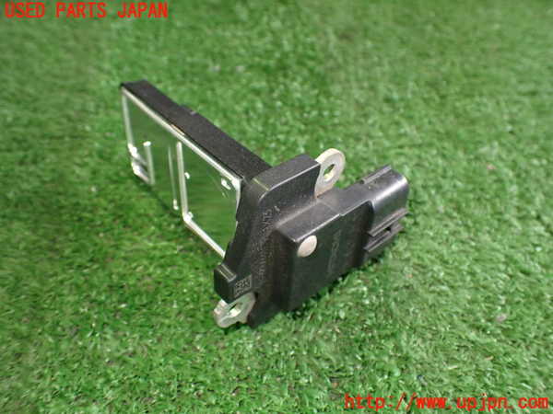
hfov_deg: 60.0
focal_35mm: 30
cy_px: 207
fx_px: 479
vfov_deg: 46.8
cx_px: 276
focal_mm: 5.4
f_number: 2.3
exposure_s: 1/125
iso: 640
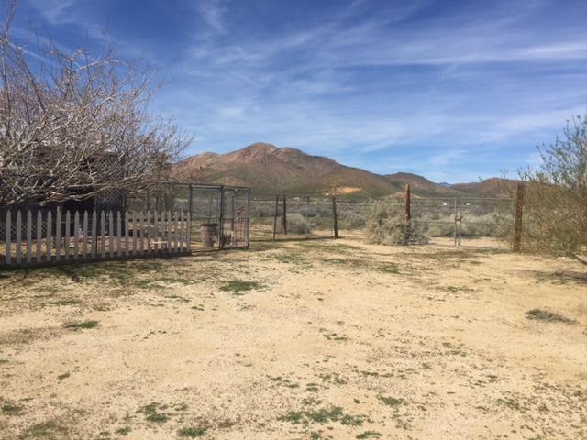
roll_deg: -0.2
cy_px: 220
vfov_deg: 48.2
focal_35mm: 29
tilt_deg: -3.0
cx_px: 294
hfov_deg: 61.7
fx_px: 492
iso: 32
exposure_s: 1/3049
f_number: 2.2
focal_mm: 4.15
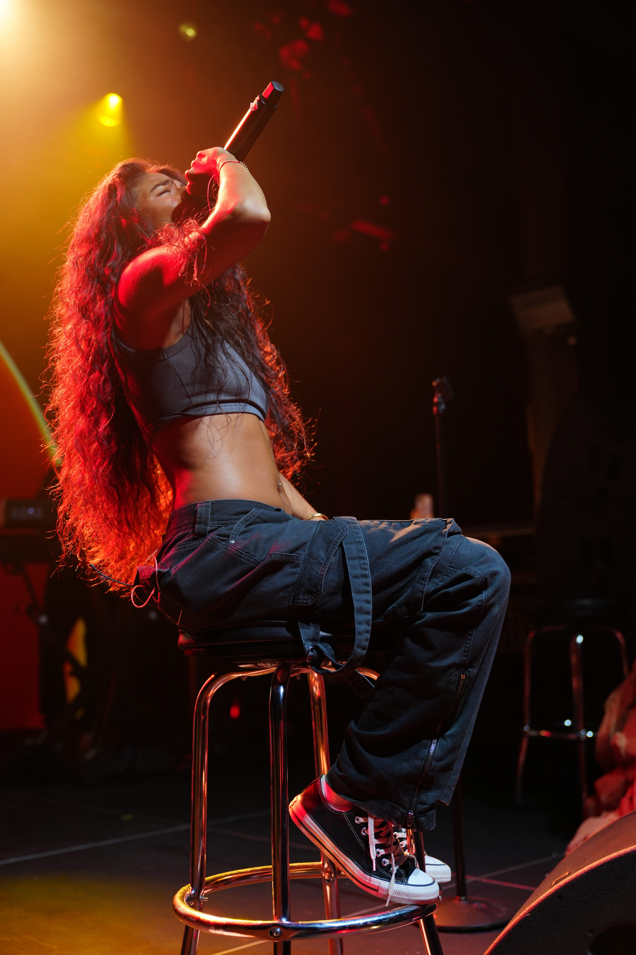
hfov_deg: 30.5
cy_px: 478
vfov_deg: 44.5
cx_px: 318
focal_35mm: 44
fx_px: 1166
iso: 500
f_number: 2.8
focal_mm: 44
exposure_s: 1/100
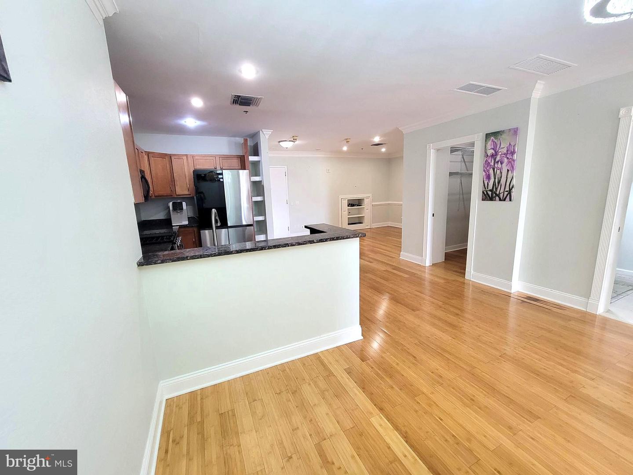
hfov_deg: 106.2
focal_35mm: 13
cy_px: 238
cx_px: 316
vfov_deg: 89.9
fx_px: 238
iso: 250
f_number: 2.2
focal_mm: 2.2
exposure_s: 1/60
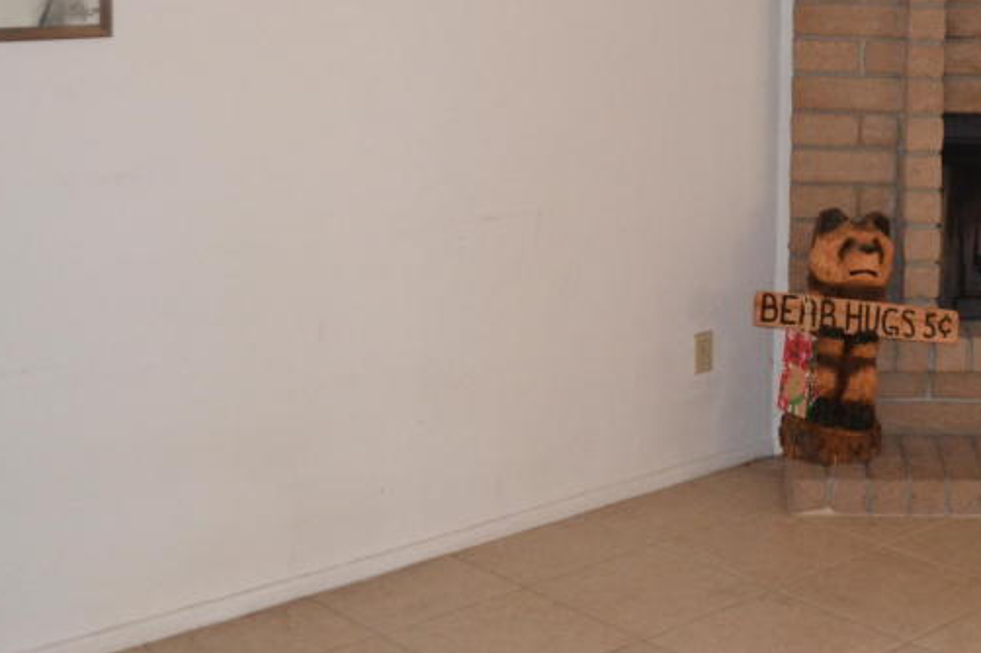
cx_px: 756
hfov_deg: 31.7
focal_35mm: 62
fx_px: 1688
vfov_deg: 21.2
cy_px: 14
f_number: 3.5
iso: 1250
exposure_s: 1/60
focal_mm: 18
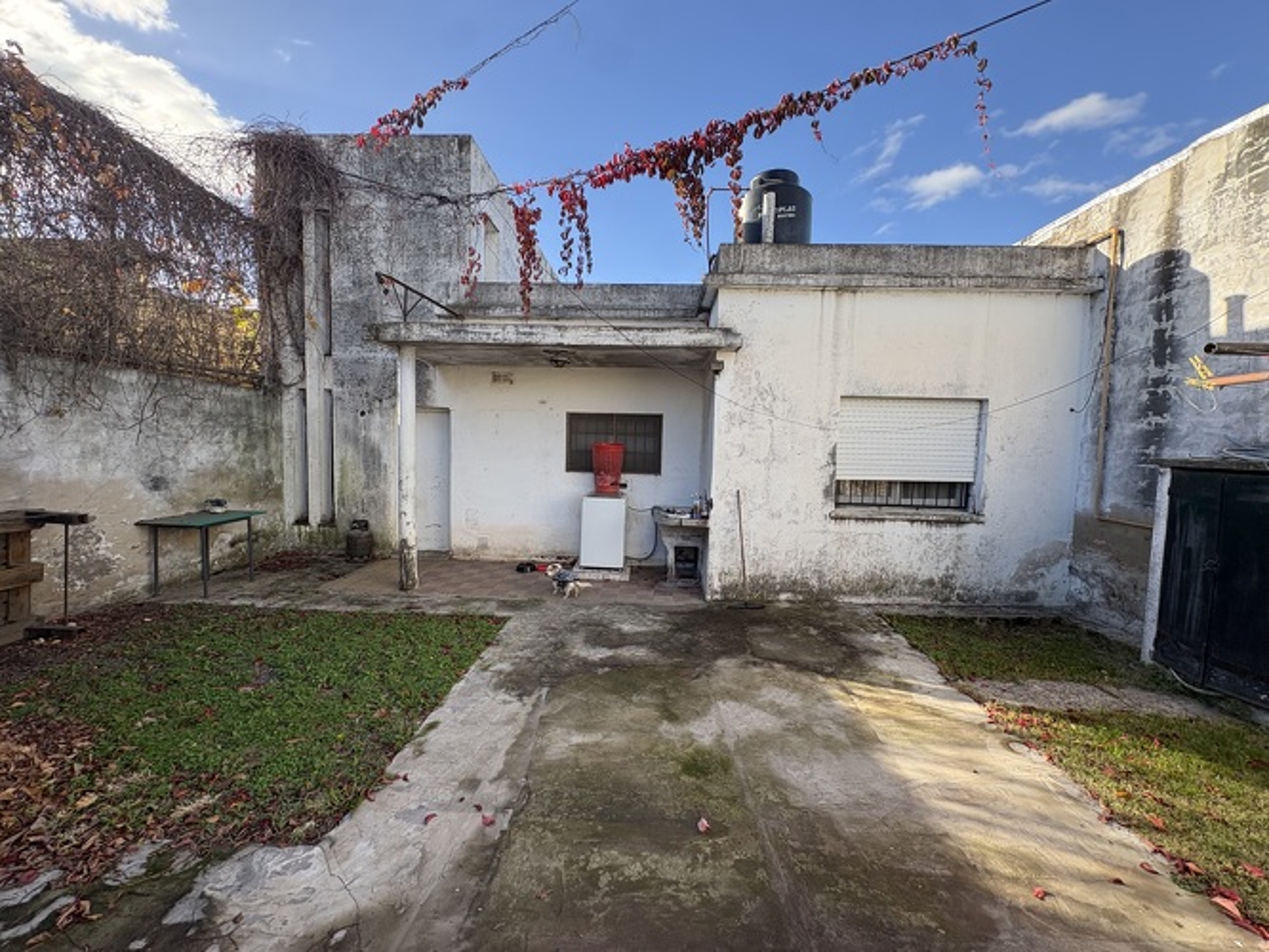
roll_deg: -1.2
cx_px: 634
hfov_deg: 102.0
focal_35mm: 14
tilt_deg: -3.6
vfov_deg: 85.7
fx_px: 513
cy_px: 476
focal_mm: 2.22
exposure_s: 1/428
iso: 40
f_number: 2.2
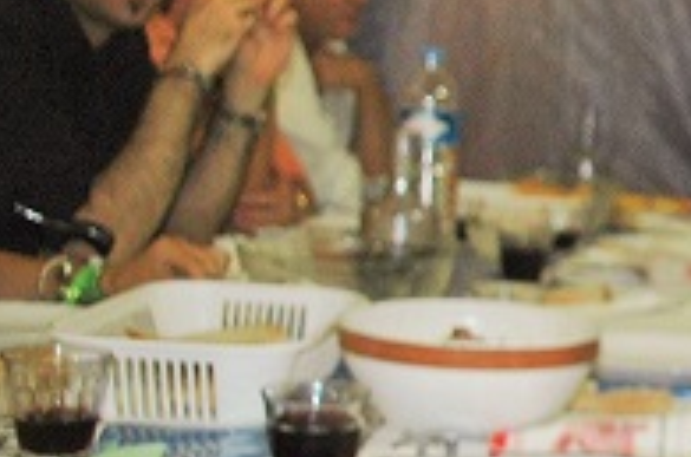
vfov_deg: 16.4
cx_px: 1038
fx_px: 1589
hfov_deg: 20.8
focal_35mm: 83
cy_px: 266
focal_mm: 18
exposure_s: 1/60
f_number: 3.5
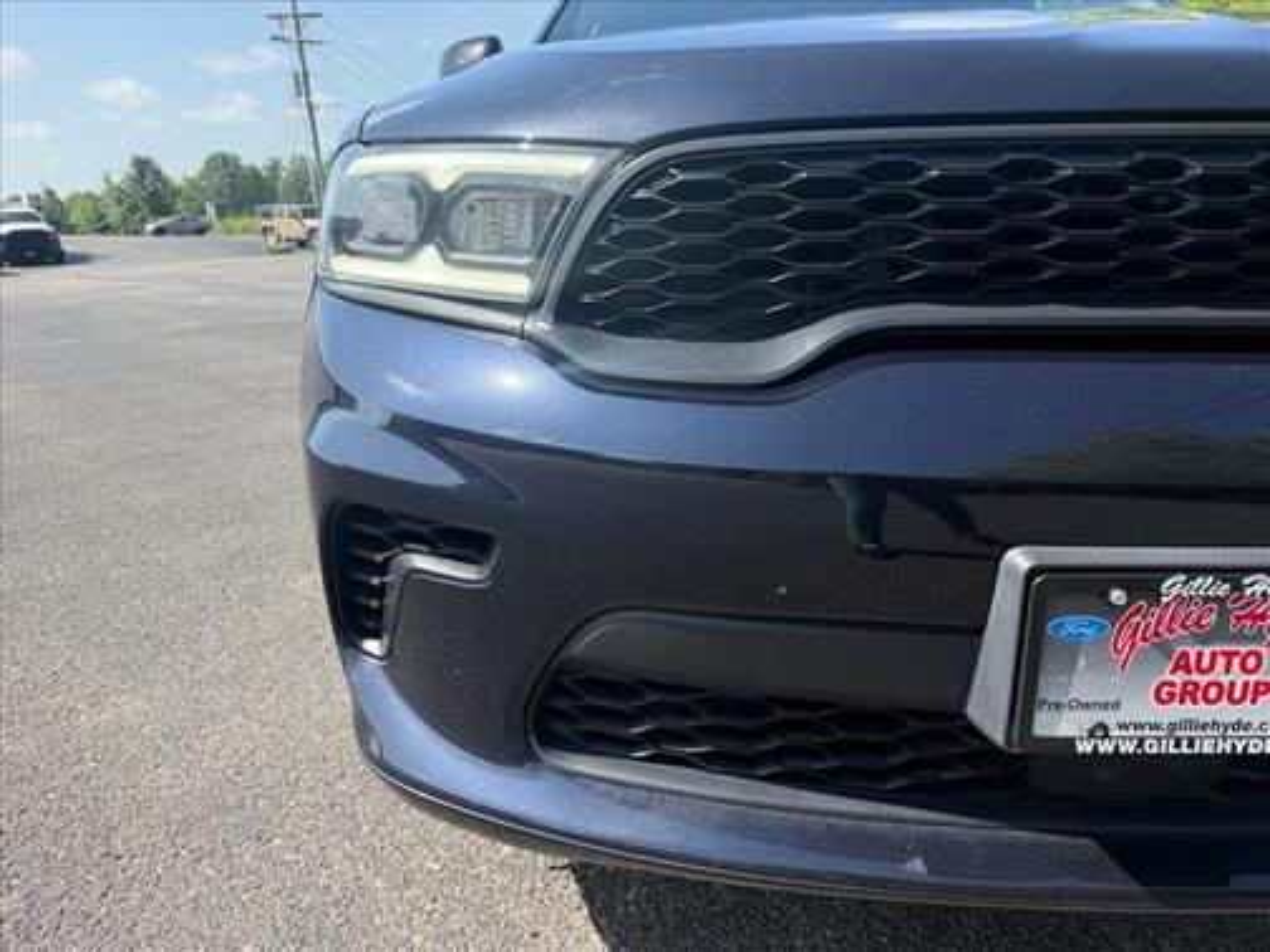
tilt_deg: -17.3
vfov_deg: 56.8
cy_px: 476
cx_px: 635
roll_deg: +3.8
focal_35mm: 24
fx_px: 881
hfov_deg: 71.6
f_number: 1.78
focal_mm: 6.76
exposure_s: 1/2000
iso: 100
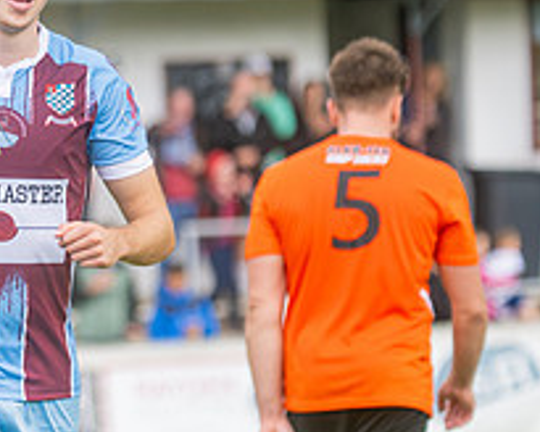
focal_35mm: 542
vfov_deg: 2.9
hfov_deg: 3.5
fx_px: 8662
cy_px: 361
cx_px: -426
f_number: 2.8
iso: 400
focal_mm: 160
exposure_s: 1/1250
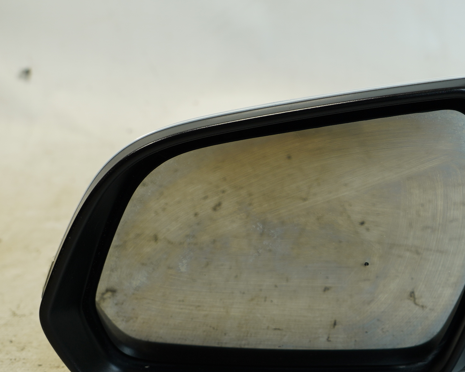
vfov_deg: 24.6
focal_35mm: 62
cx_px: 430
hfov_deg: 29.1
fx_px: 853
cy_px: 217
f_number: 4
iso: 160
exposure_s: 1/60
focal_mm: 22
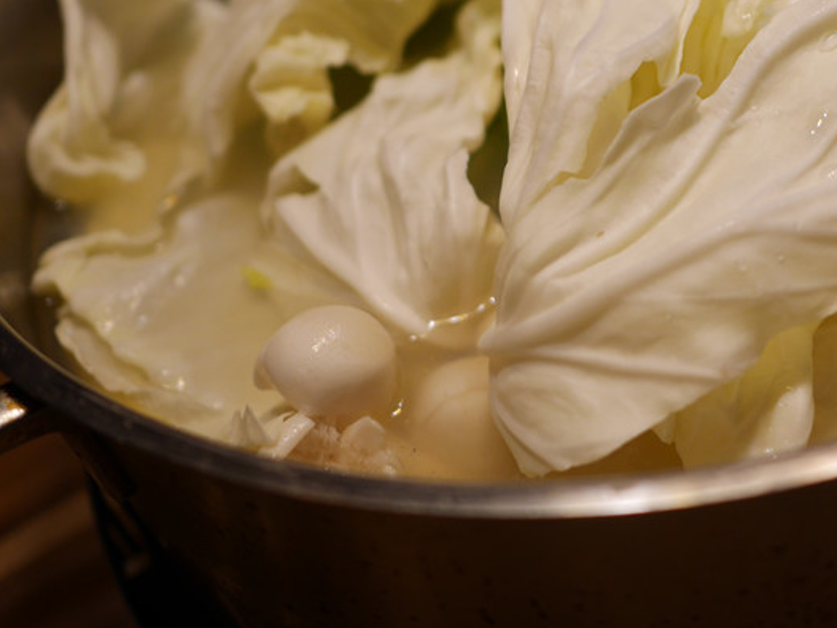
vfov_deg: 25.3
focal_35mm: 57
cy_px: 129
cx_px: 710
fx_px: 1379
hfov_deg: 32.5
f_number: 1.8
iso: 200
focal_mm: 15
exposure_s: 1/125
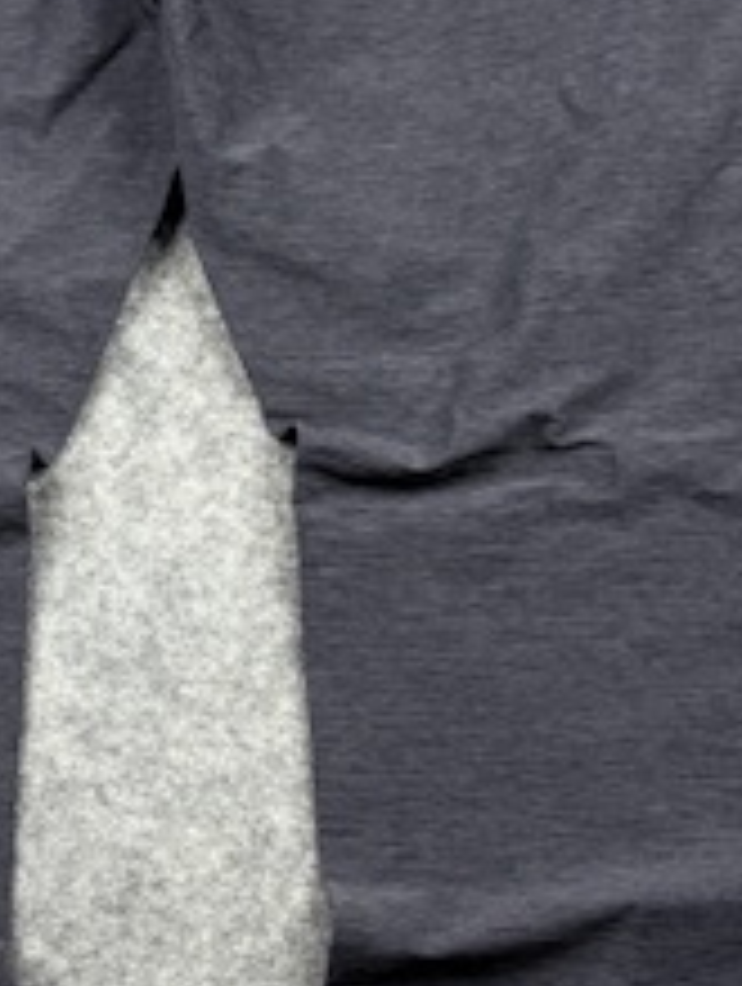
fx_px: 1995
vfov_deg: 27.7
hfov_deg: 20.9
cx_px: 166
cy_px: 504
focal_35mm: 70
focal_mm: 6.76
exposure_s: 1/121
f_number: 1.78
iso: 64
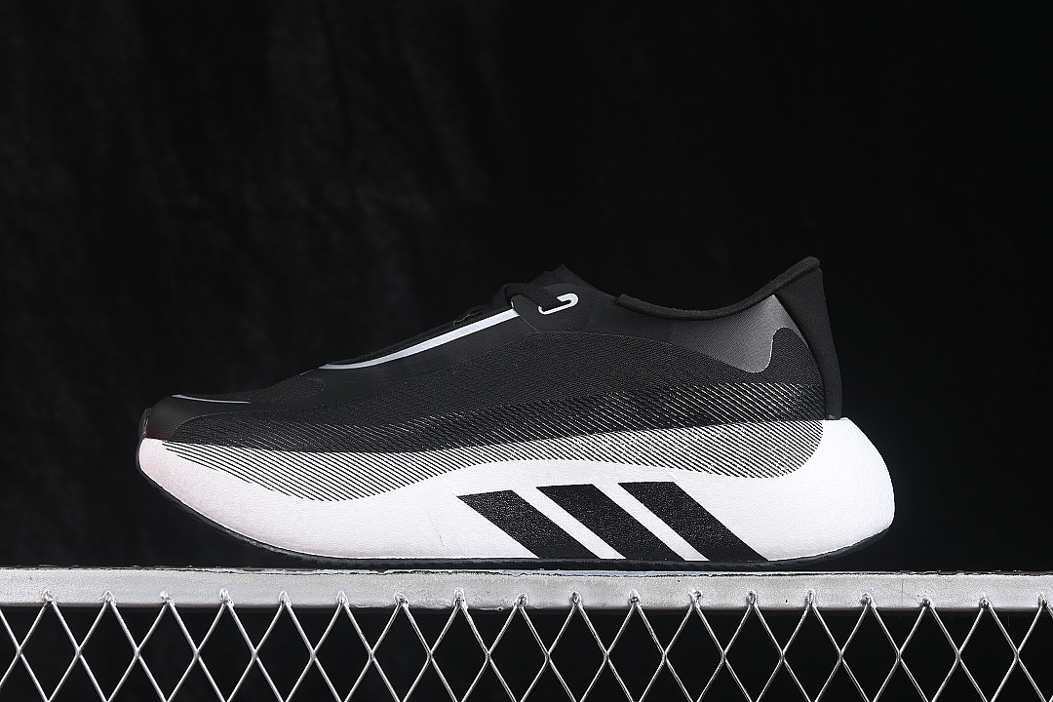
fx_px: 2194
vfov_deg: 18.2
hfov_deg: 27.0
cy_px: 351
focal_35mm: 75
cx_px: 526
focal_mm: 50
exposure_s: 1/50
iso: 160
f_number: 6.3
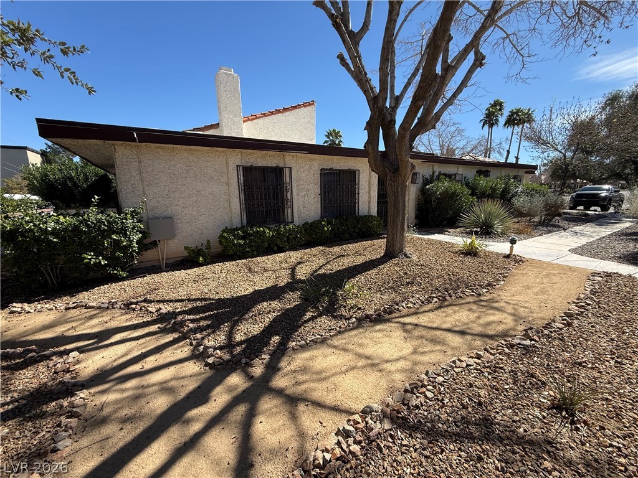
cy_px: 239
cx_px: 319
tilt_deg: -9.9
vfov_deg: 85.7
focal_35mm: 14
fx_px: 258
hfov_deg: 102.1
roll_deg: +1.0
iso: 50
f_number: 2.2
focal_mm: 2.22
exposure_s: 1/914
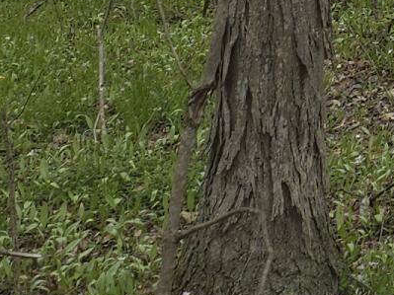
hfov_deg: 10.7
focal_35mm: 173
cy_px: -341
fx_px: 1968
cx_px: 705
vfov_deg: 8.1
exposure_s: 1/243
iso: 12
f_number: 1.7
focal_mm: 6.3
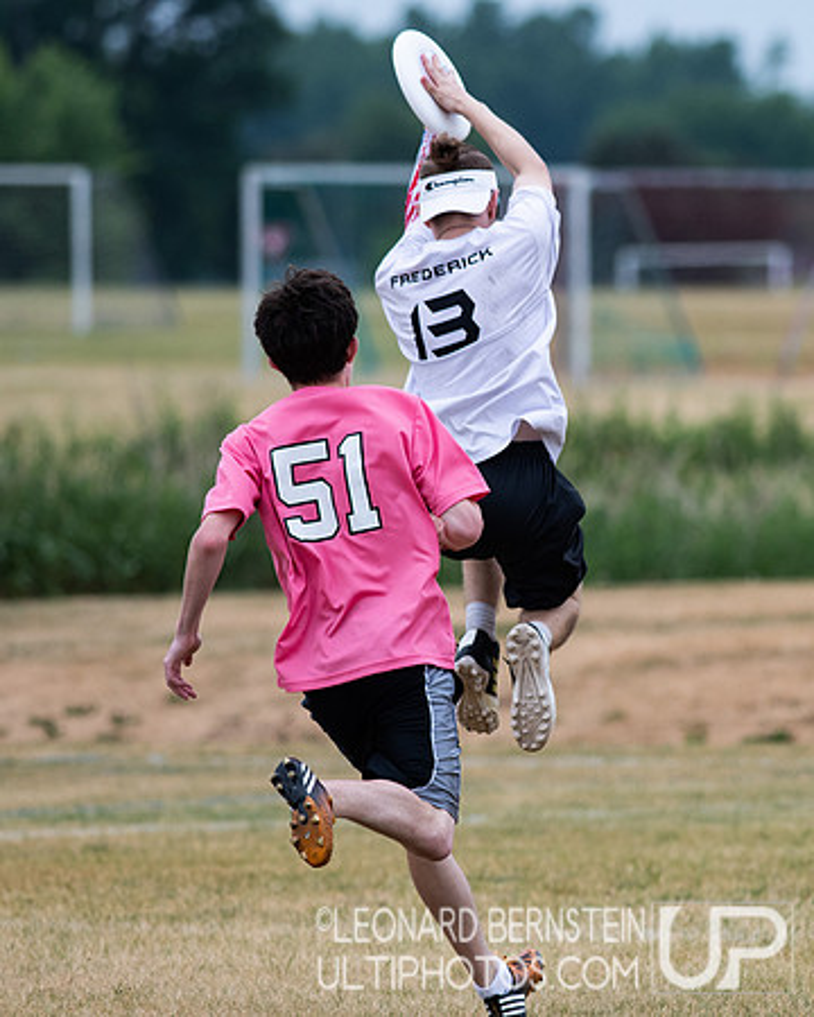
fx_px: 19077
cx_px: 613
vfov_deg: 3.1
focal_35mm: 634
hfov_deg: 2.4
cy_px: 508
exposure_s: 1/2000
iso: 400
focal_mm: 300
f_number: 5
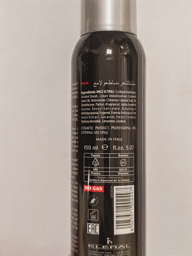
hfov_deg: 27.0
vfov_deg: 35.5
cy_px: 128
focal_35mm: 54
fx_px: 399
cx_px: 96
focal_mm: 6.12
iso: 1250
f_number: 1.9
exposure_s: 1/100
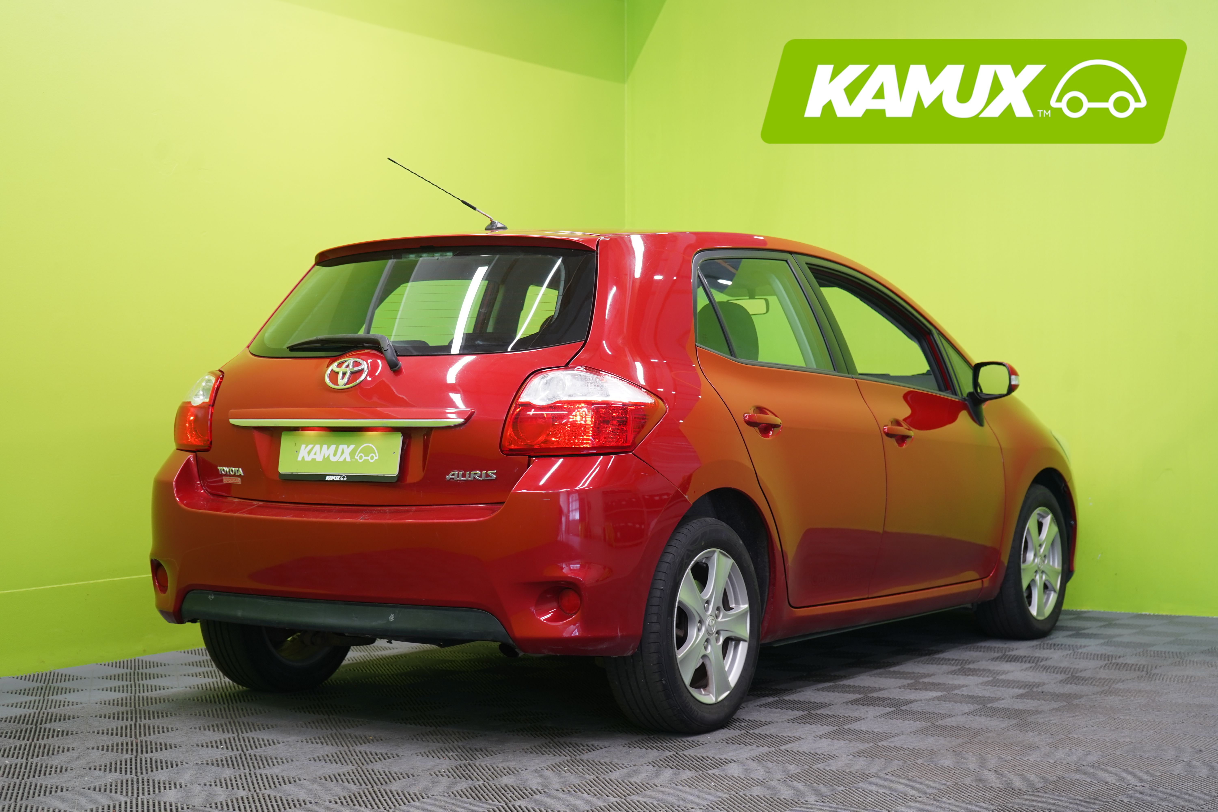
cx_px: 609
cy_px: 406
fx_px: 1962
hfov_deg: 34.5
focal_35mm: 58
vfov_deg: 23.4
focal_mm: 58
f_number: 5
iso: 400
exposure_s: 1/25
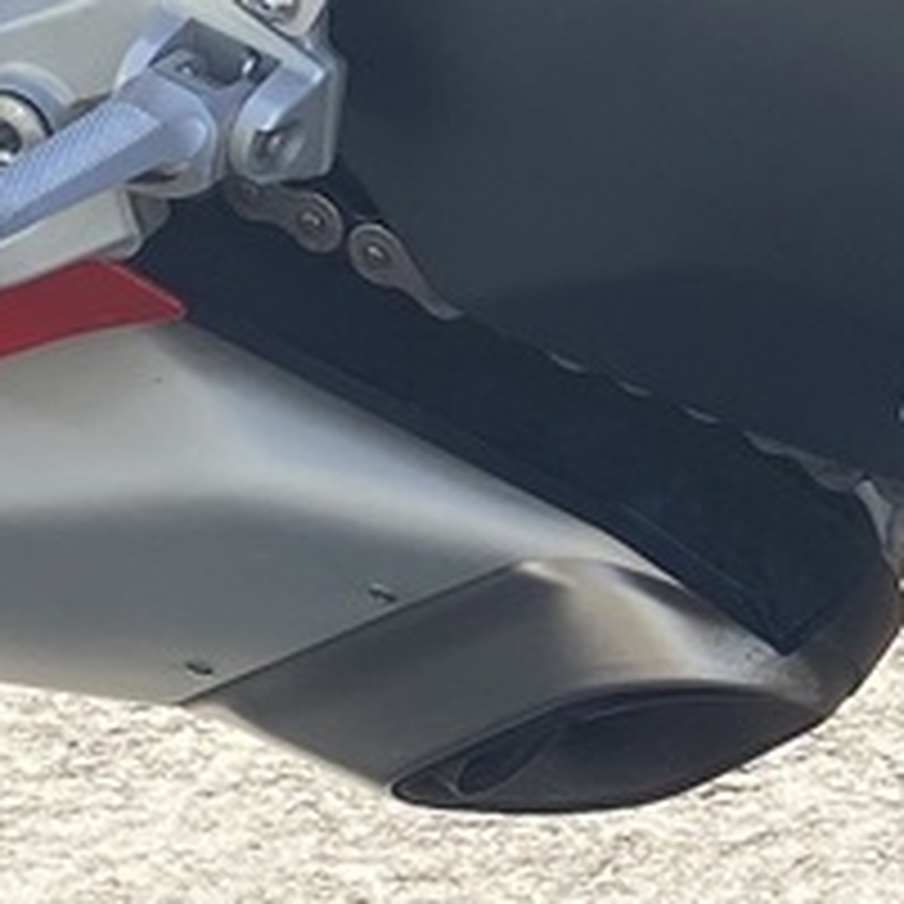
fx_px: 4875
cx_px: 1421
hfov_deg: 10.2
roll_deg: -0.6
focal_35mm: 165
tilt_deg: -19.4
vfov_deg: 10.6
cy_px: 342
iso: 32
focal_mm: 4.25
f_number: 1.8
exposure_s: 1/772
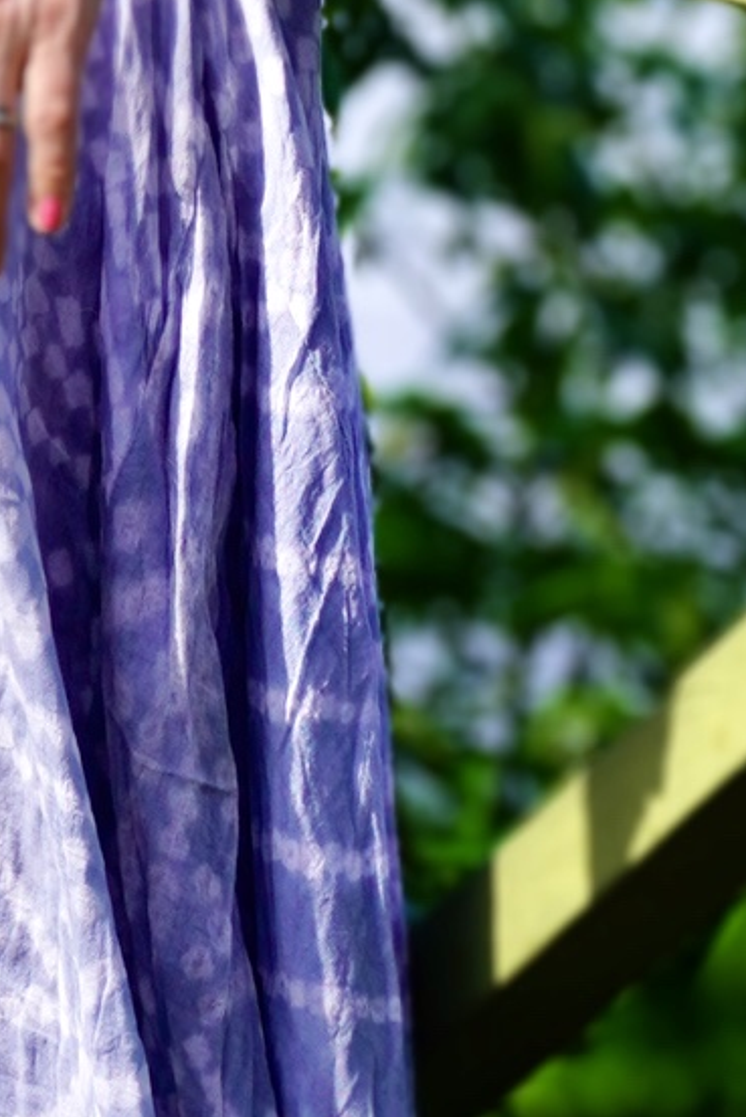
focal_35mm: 250
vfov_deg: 8.2
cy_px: 376
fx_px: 7765
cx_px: -252
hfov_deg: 5.5
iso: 100
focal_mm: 36
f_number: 5.6
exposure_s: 1/500
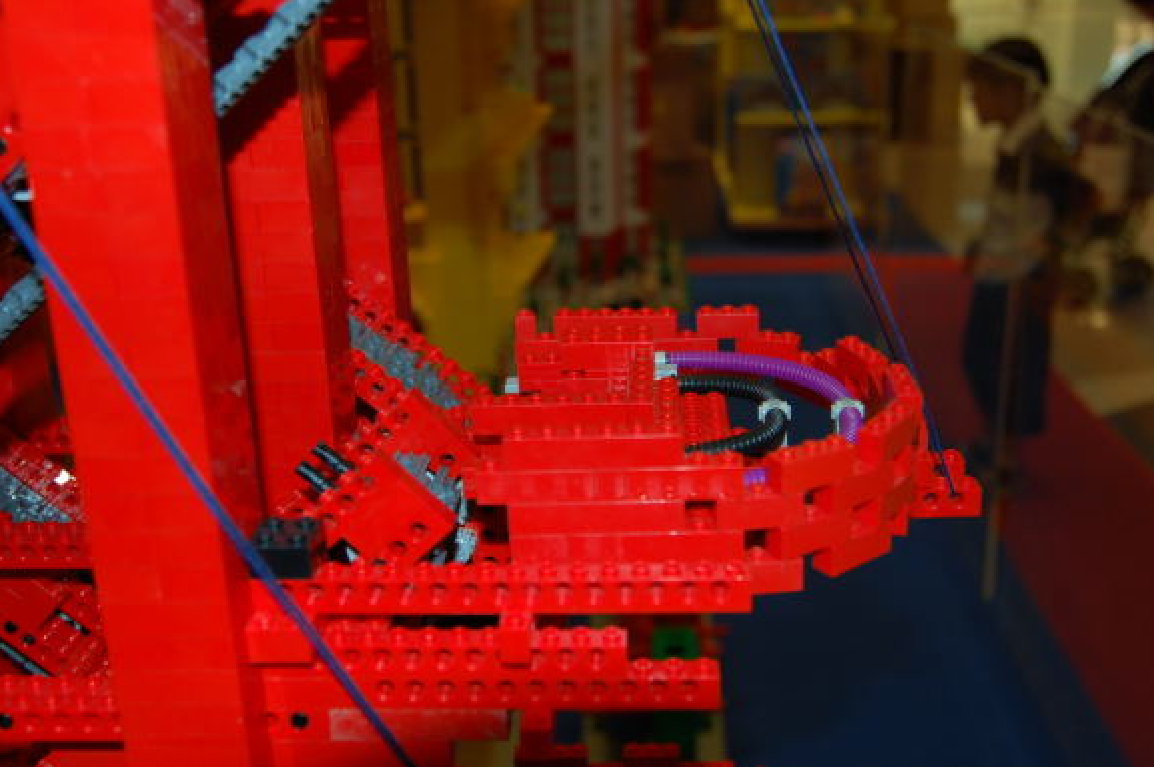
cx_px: 621
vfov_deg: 33.3
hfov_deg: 48.5
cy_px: 342
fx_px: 1281
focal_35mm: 40
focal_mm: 24
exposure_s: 1/60
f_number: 4
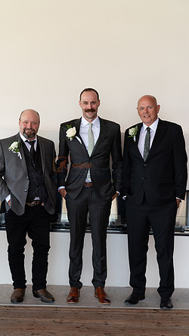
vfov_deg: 39.2
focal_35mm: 53
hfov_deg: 22.6
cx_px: 85
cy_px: 167
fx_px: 473
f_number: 3.2
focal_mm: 50
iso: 400
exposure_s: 1/400
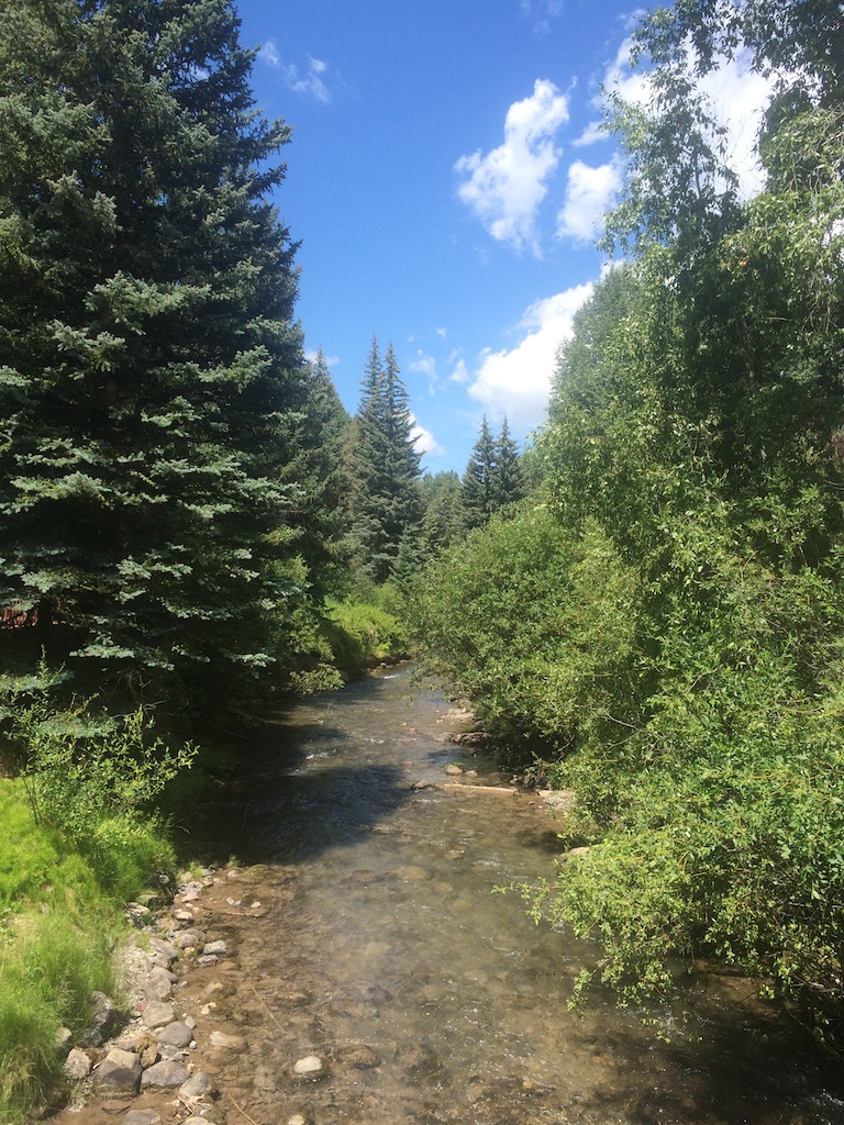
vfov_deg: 61.7
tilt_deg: +1.2
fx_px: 943
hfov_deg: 48.2
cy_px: 562
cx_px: 422
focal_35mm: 29
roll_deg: +0.1
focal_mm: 4.15
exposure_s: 1/1080
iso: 32
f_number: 2.2
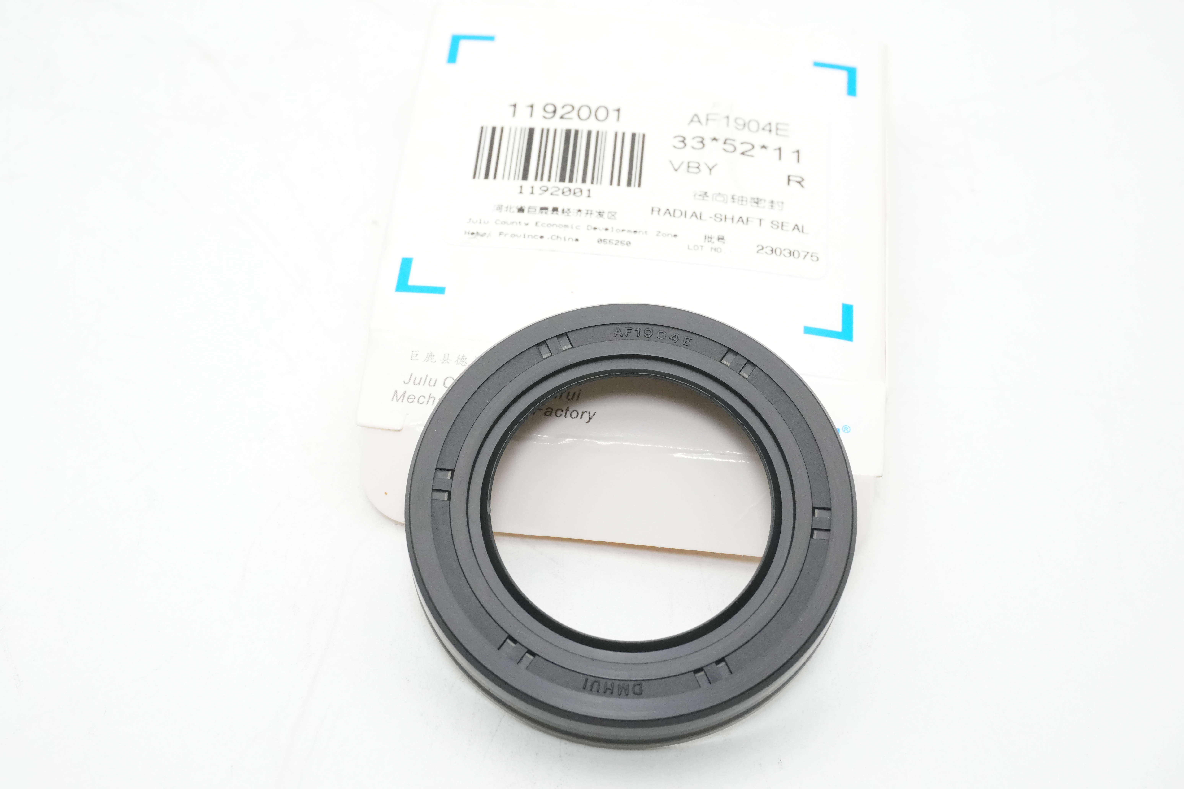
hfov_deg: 34.2
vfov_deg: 23.2
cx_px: 592
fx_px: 1924
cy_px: 394
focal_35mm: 58
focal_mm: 39
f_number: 11
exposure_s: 1/160
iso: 2500
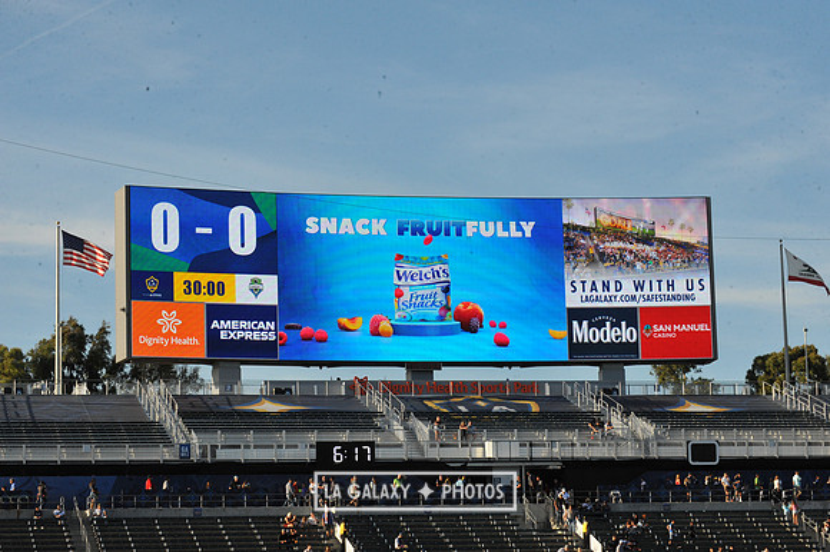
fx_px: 2419
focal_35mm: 105
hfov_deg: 19.5
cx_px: 415
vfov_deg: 13.0
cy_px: 276
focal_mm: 105
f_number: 16
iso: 1600
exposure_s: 1/1000
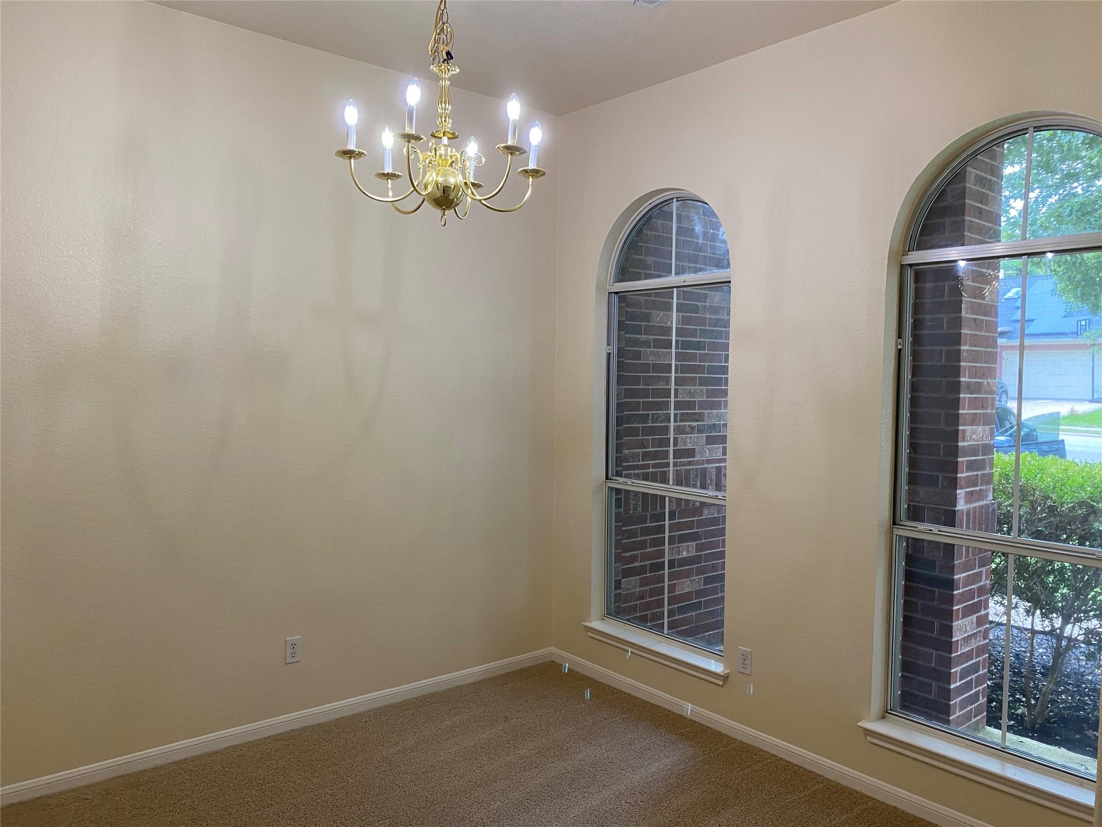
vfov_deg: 53.1
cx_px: 551
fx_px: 828
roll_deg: -0.4
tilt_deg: -3.4
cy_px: 414
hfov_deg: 67.3
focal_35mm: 26
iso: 100
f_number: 1.8
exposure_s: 1/60
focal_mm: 4.25
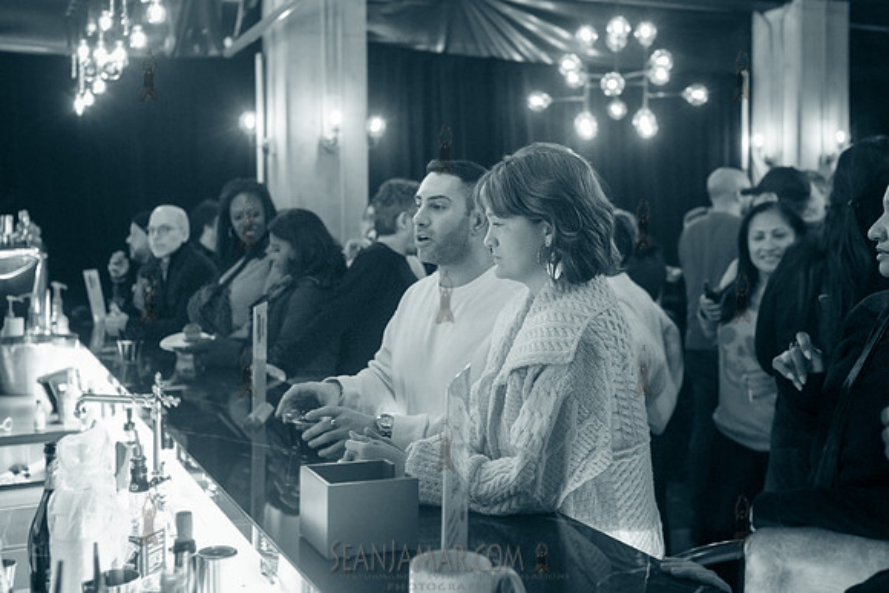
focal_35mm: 39
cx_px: 432
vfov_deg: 33.8
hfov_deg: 49.1
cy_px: 265
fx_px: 974
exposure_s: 1/60
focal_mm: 35
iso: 8000
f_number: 3.5
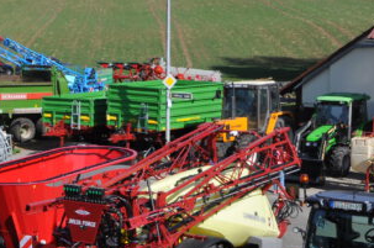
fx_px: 1027
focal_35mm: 99
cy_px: 175
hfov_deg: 19.9
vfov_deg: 13.7
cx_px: -14
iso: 200
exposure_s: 1/180
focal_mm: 26
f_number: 13
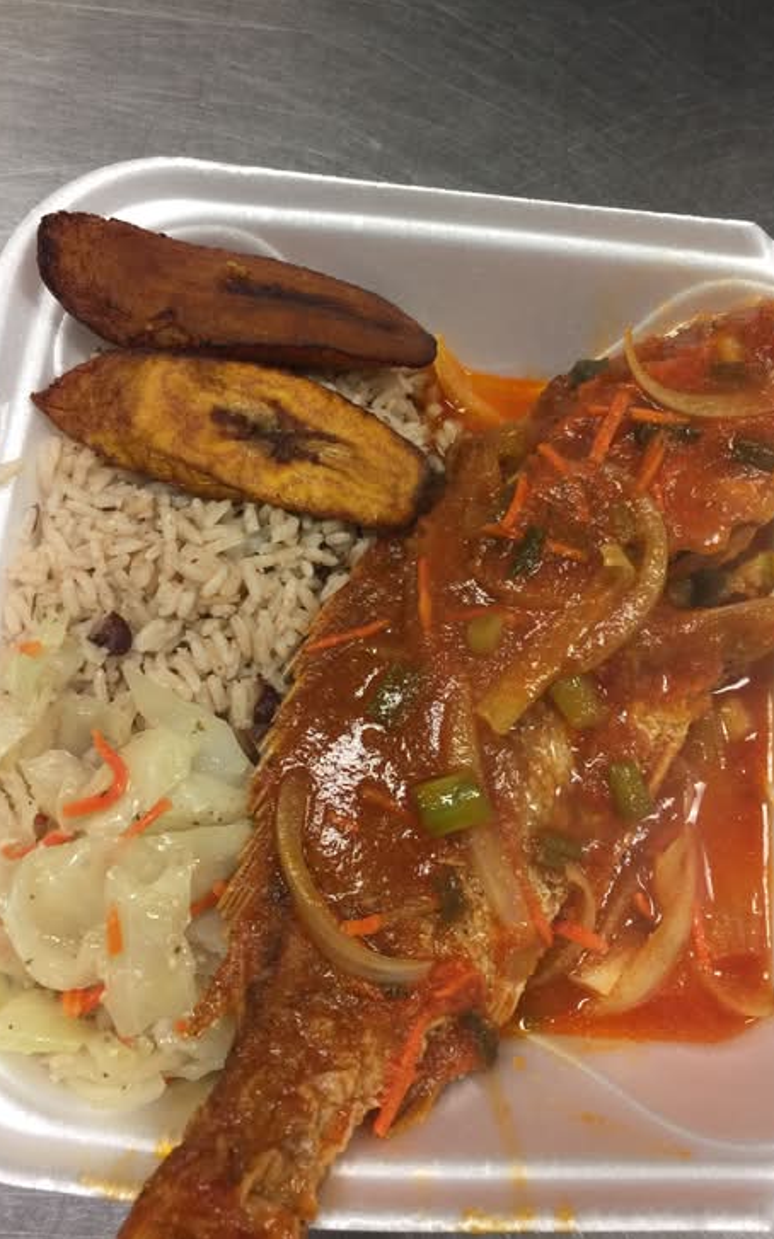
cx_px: 423
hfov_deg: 40.5
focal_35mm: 31
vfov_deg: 61.2
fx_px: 1047
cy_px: 618
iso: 32
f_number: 2.2
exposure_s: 1/15
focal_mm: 4.15
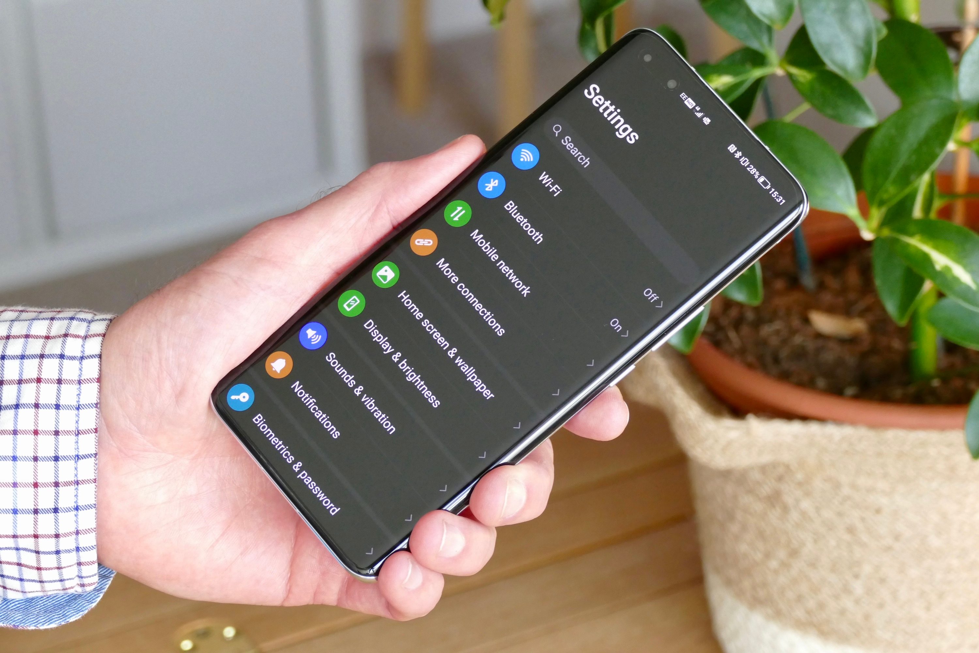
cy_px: 326
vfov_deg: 12.5
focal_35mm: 110
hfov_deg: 18.6
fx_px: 2991
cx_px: 490
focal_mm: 39.97
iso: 1250
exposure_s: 1/80
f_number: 4.5
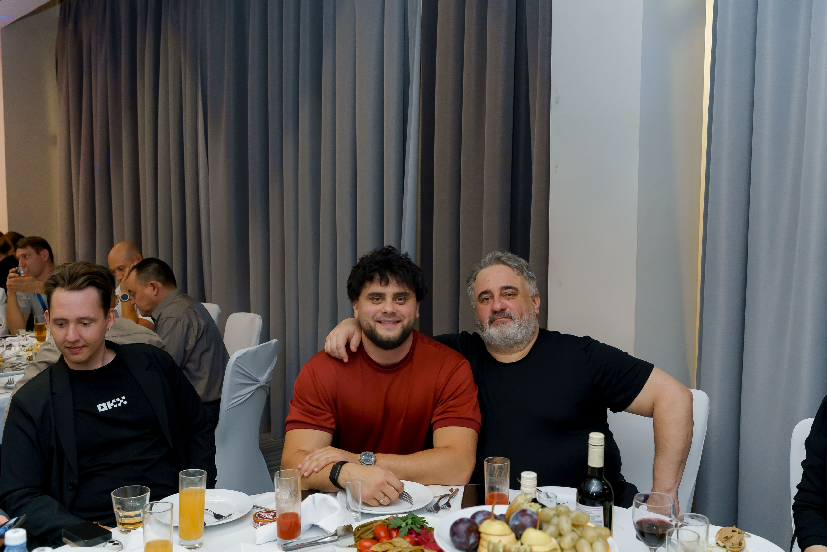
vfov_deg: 37.9
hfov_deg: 54.4
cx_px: 414
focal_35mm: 35
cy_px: 276
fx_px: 804
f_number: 5
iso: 3200
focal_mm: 35
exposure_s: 1/125
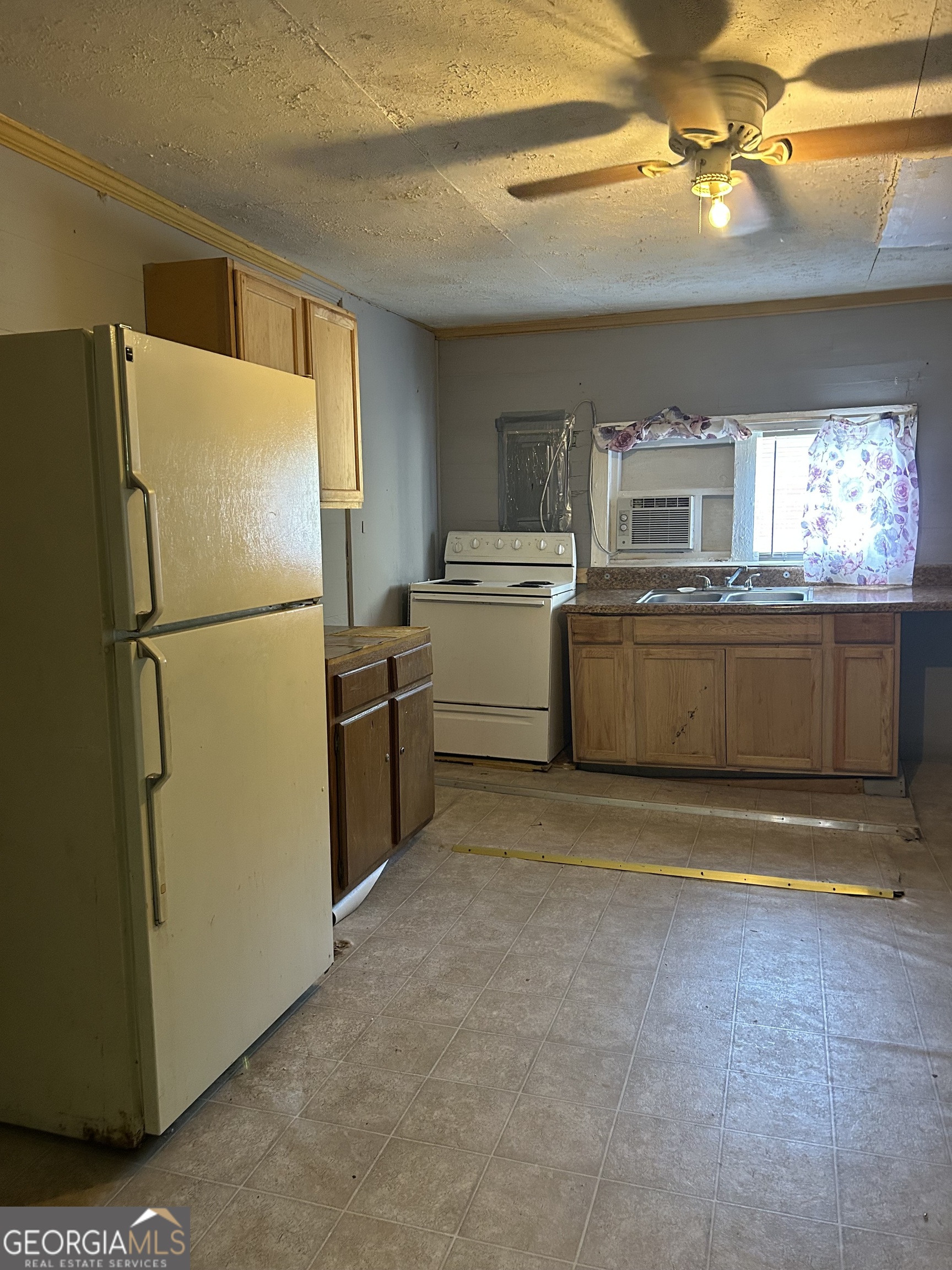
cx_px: 476
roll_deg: +0.7
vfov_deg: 67.3
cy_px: 635
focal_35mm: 26
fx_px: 953
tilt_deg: -7.1
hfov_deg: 53.1
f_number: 1.5
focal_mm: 5.7
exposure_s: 1/60
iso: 500
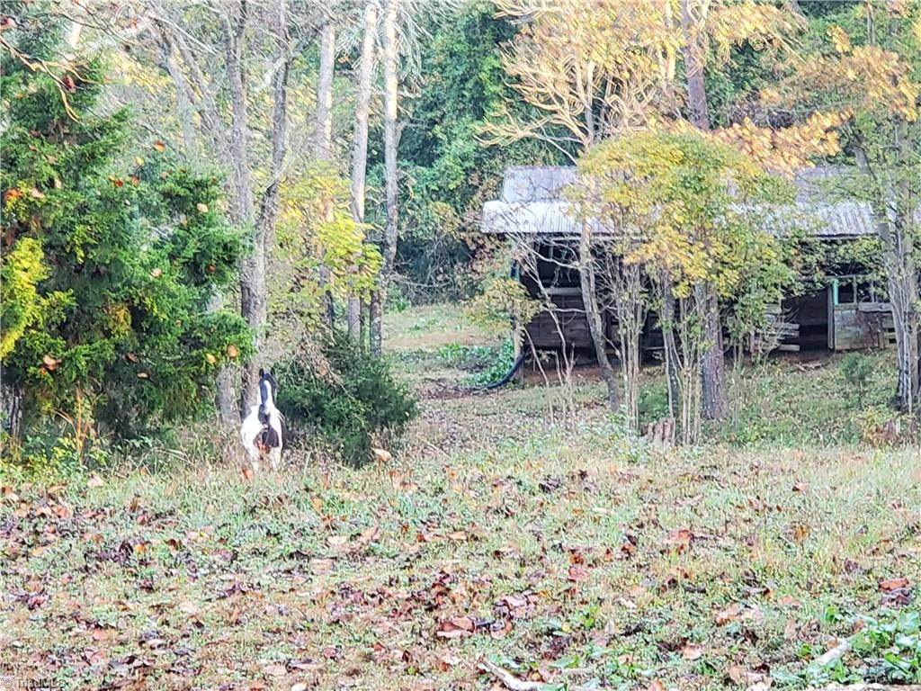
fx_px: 1384
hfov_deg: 36.8
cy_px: 346
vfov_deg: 28.0
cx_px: 460
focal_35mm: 52
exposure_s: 1/33
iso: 160
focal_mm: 6
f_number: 2.4
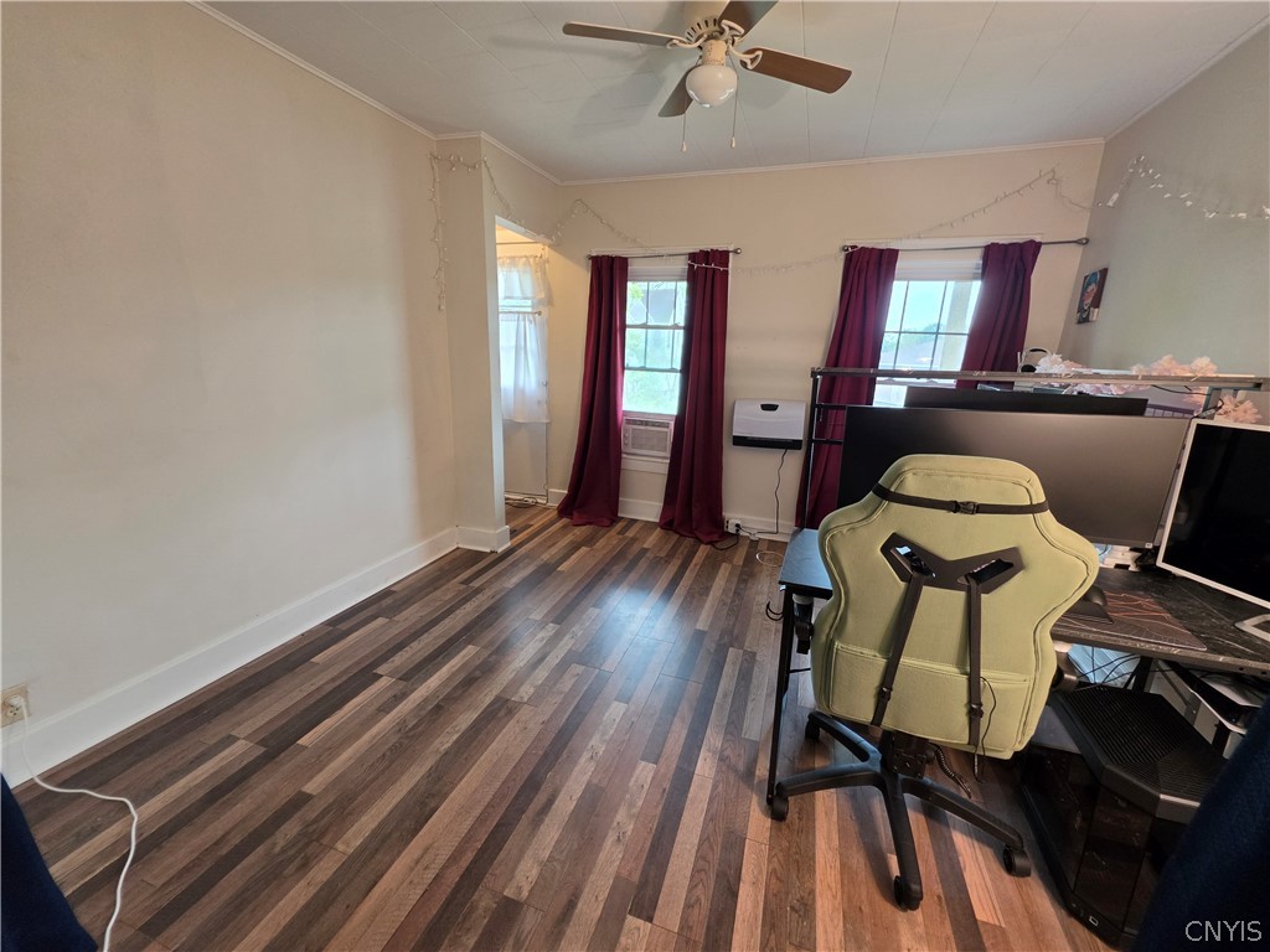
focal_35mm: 13
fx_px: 477
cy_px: 476
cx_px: 635
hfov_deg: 106.2
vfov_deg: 89.9
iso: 160
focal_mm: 2.2
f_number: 1.9
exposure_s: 1/60
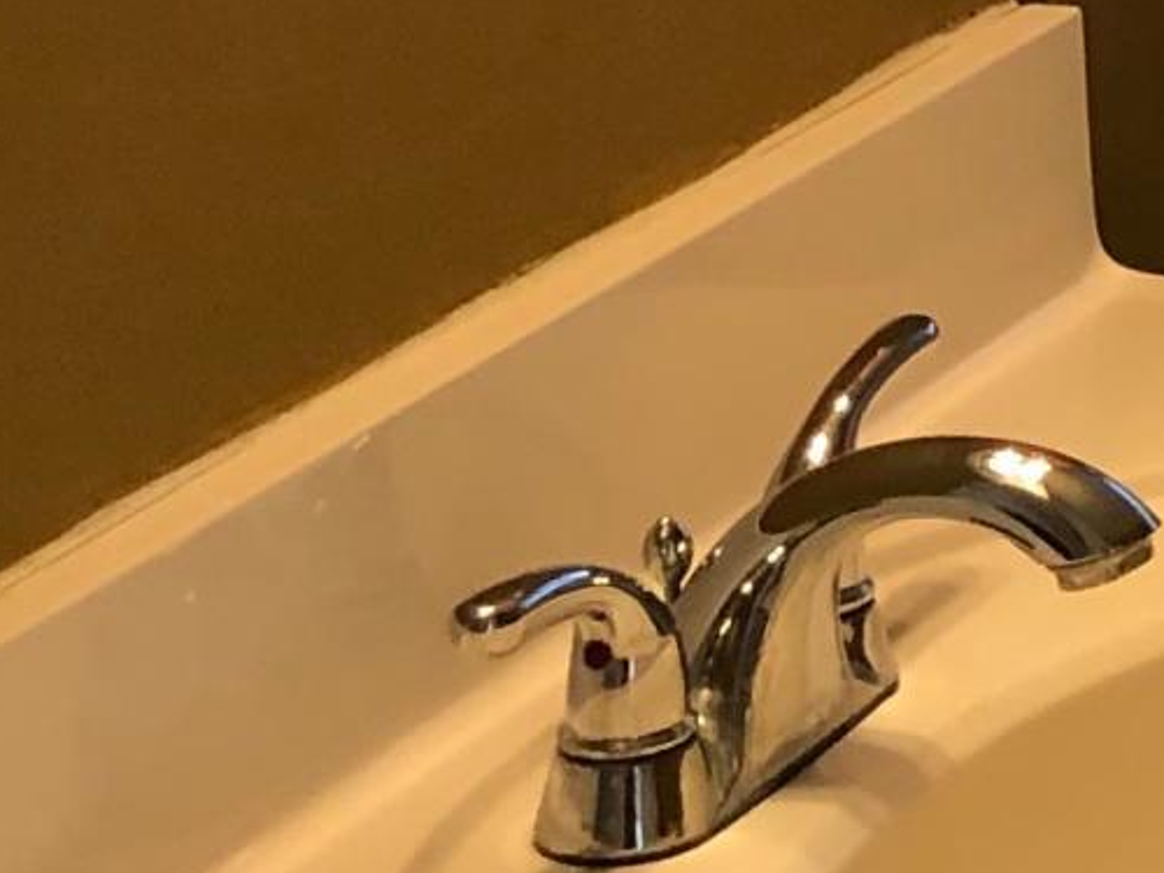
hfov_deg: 10.3
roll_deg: -1.0
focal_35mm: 168
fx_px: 5649
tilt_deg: -5.7
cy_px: -1078
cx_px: 2714
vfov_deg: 8.2
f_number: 1.8
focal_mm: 4
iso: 40
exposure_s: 1/30
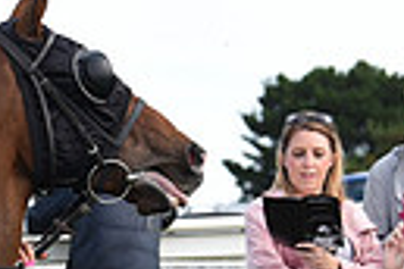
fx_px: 5162
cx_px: -341
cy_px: 402
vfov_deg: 3.0
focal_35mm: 460
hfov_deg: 4.4
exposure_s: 1/640
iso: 400
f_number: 5.6
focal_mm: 102
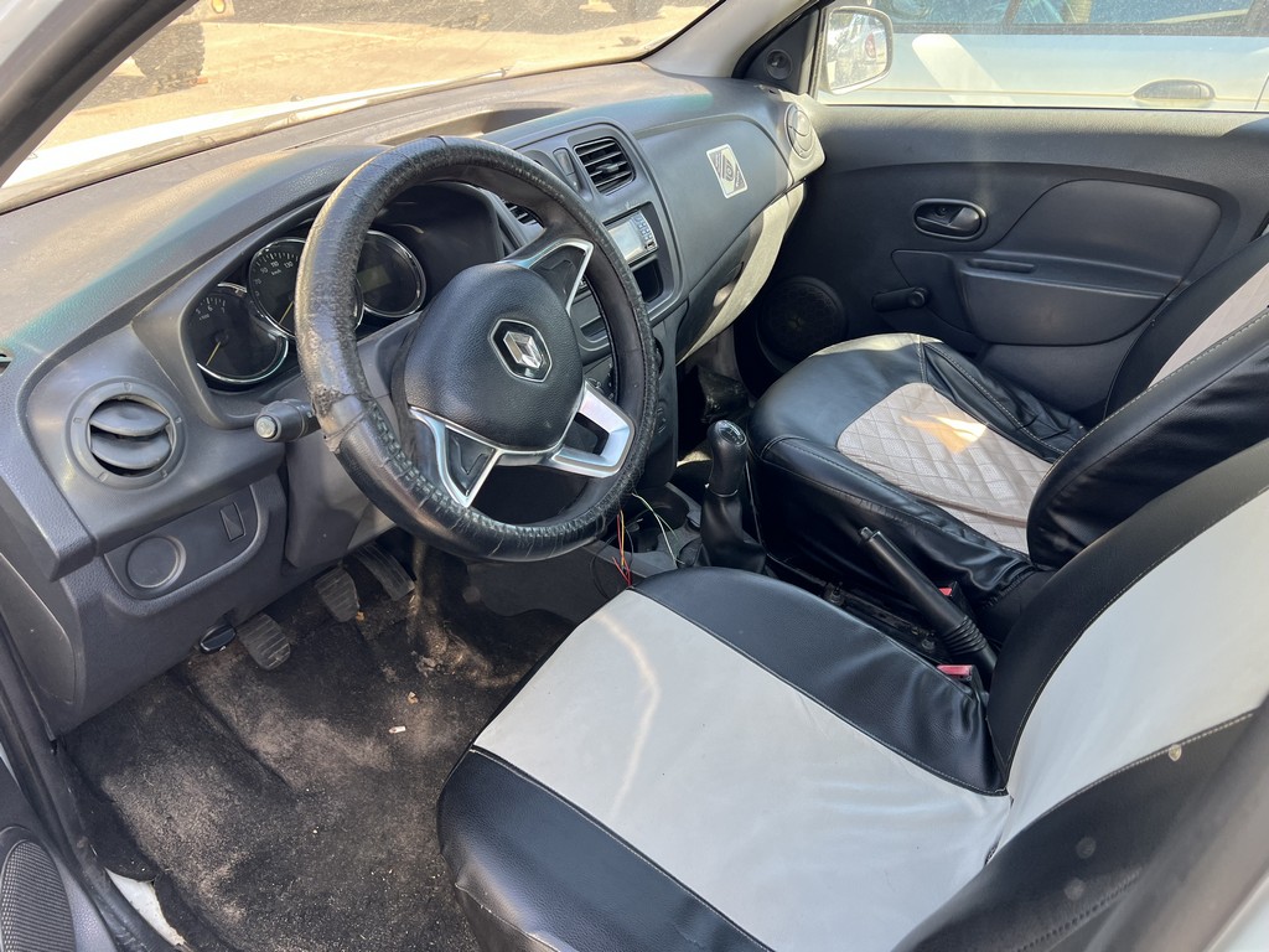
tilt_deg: -31.6
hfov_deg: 67.3
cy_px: 476
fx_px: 953
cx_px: 634
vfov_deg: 53.1
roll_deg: +3.9
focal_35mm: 26
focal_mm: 5.7
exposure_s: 1/135
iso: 64
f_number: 1.5
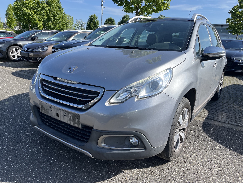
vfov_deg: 53.1
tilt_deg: -15.9
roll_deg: -3.2
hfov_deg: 67.3
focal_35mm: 26
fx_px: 183
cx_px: 122
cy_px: 92
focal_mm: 5.1
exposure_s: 1/1832
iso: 50
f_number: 1.6
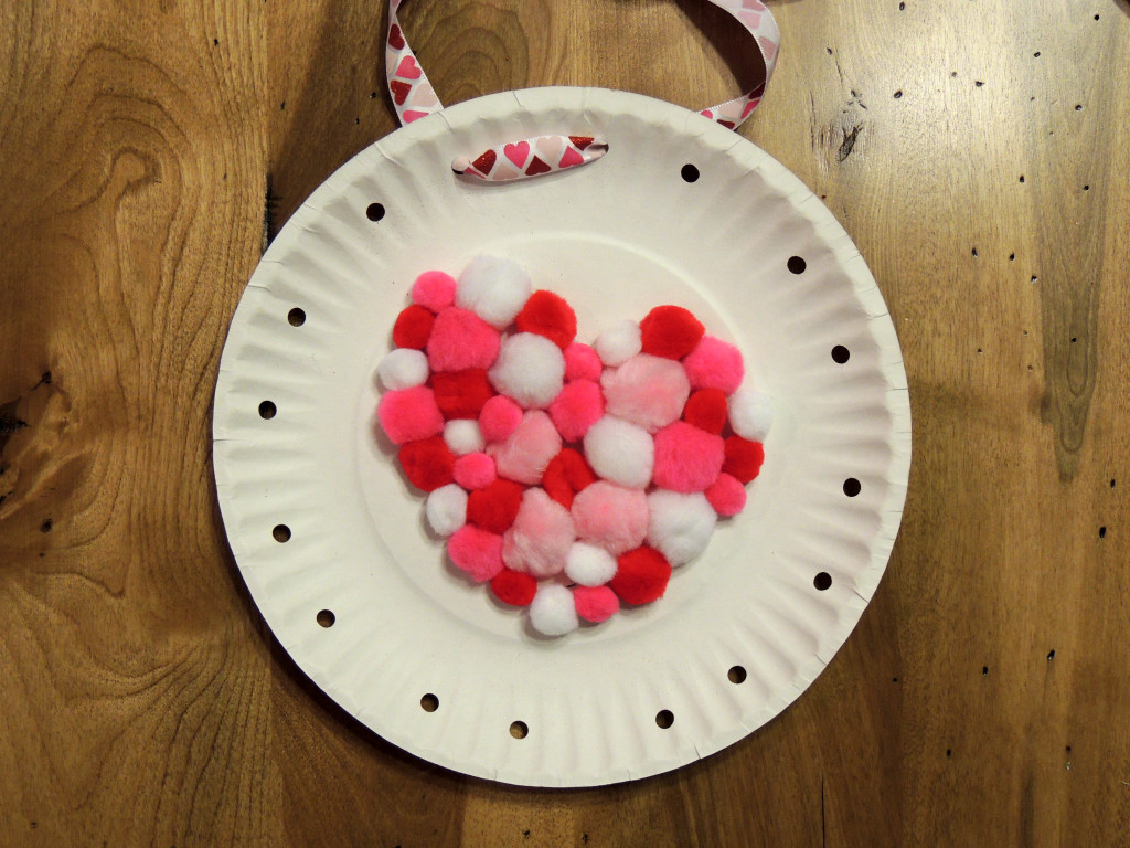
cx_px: 565
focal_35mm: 43
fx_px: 1404
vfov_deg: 33.6
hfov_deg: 43.9
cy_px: 424
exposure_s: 1/50
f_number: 3.4
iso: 250
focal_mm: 7.6
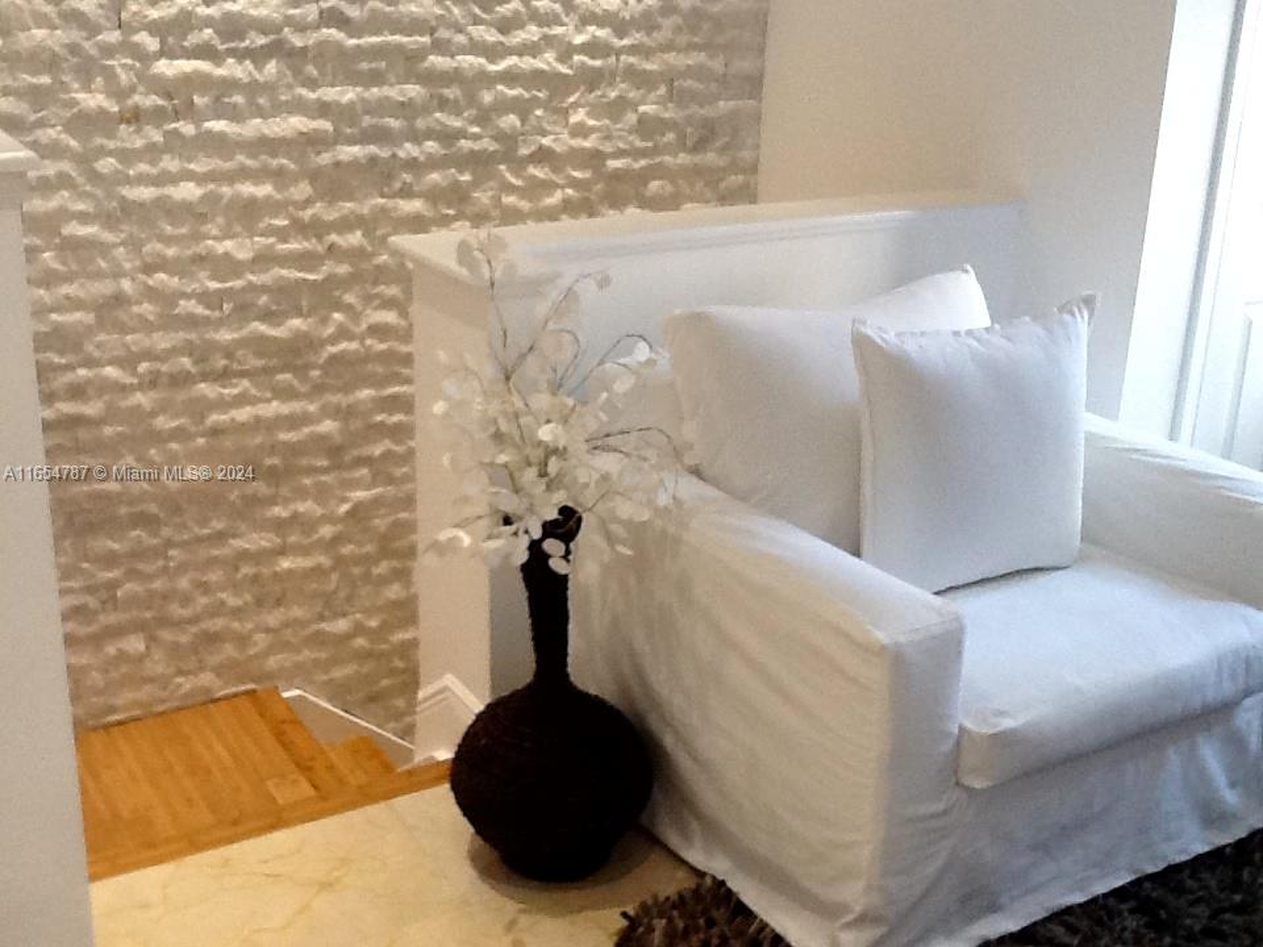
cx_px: 632
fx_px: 1605
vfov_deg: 32.9
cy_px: 474
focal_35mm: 44
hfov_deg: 42.9
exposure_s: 1/30
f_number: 2.4
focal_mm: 2.03
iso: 100
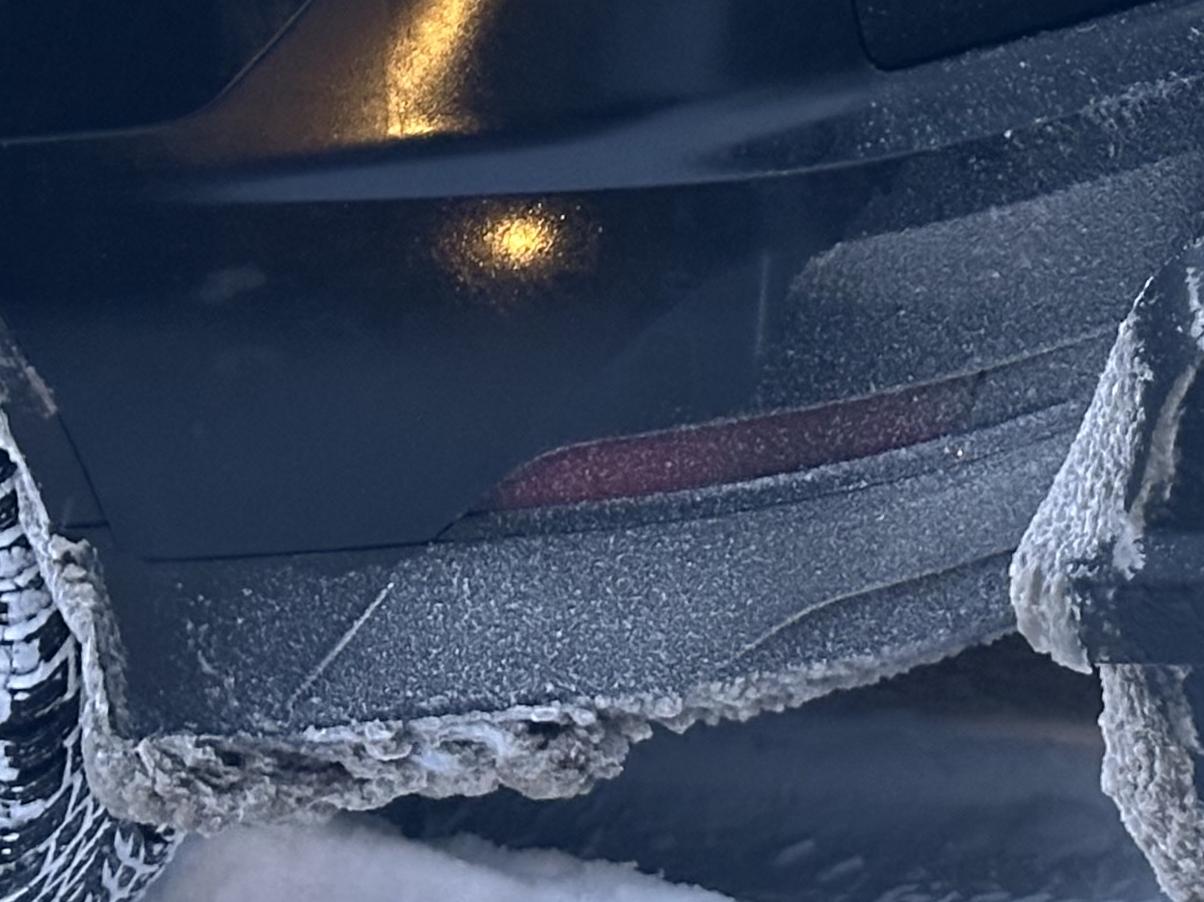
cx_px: 1285
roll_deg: +1.7
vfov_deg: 9.5
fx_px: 5390
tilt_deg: -11.0
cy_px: -35
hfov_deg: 12.5
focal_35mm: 155
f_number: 1.78
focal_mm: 6.86
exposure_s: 1/33
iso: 500
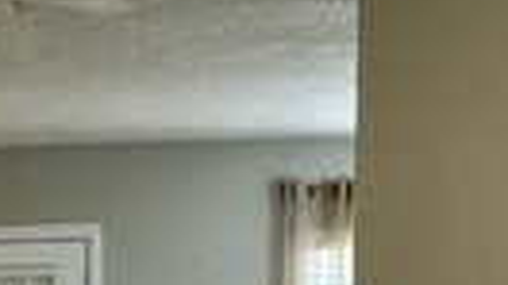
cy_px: 662
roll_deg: +0.6
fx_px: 1682
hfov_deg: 16.6
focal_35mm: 125
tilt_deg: -10.5
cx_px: -65
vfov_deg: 8.8
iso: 800
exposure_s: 1/60
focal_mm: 2.22
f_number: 2.2
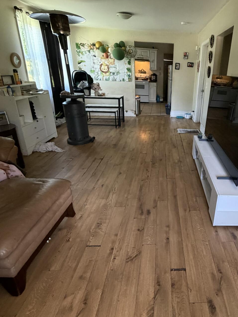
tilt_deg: -22.8
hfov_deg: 57.9
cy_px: 154
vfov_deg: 76.4
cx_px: 179
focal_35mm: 22
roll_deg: -3.5
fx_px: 202
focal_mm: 2.22
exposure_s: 1/60
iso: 500
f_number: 2.2
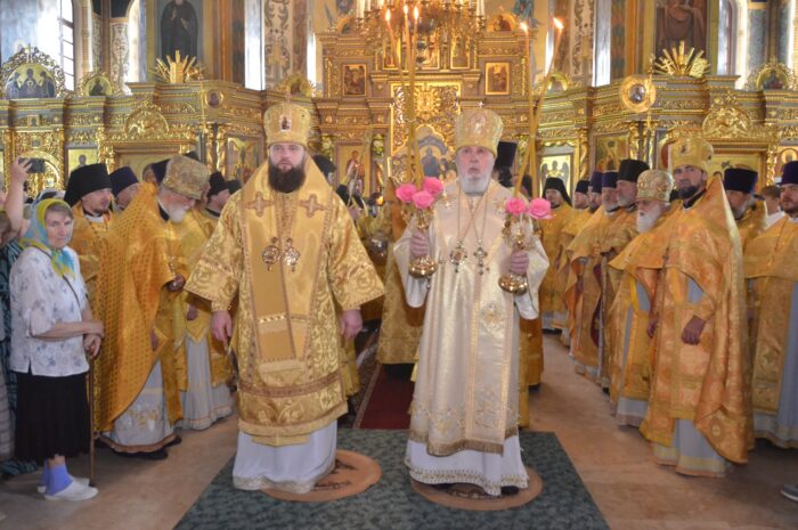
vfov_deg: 47.8
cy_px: 265
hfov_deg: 67.4
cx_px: 399
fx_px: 598
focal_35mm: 27
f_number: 5.6
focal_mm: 18
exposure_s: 1/50
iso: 2500
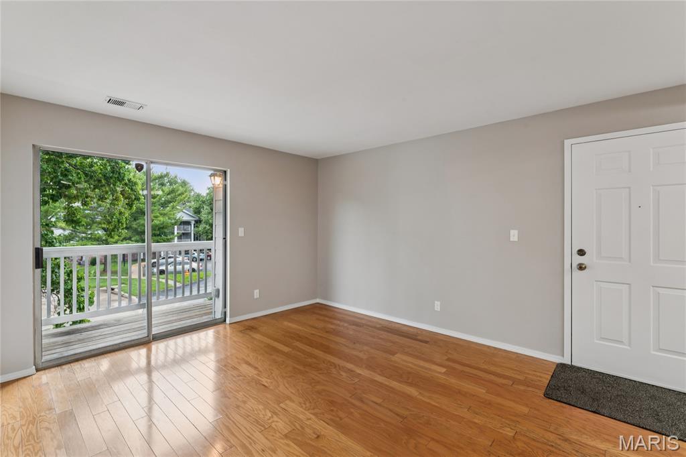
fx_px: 309
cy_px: 228
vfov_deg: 73.0
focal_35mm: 16
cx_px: 343
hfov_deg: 96.0
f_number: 13
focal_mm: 16.2
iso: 200
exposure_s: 1/1.67
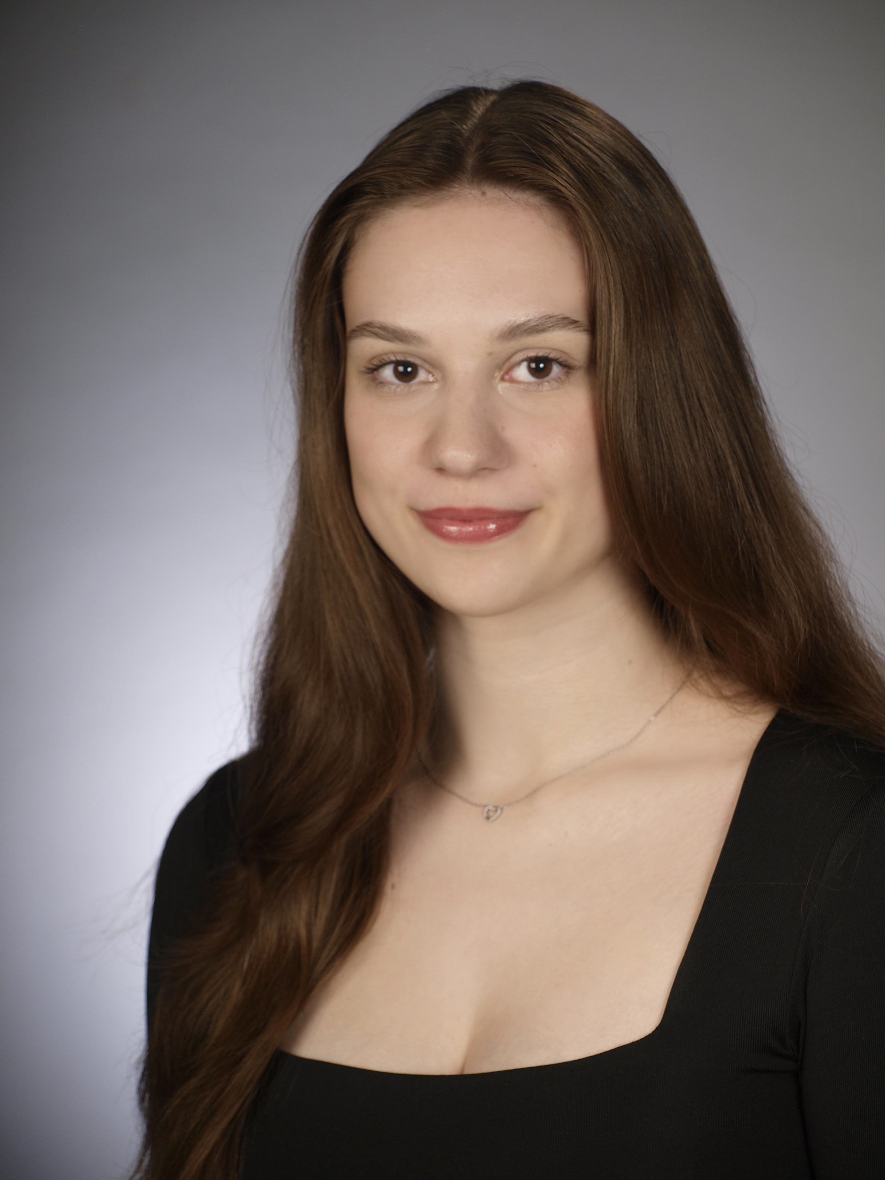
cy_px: 590
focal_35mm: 146
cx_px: 442
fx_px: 4977
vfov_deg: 13.5
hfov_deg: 10.2
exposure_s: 1/160
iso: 100
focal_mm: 73
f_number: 4.6
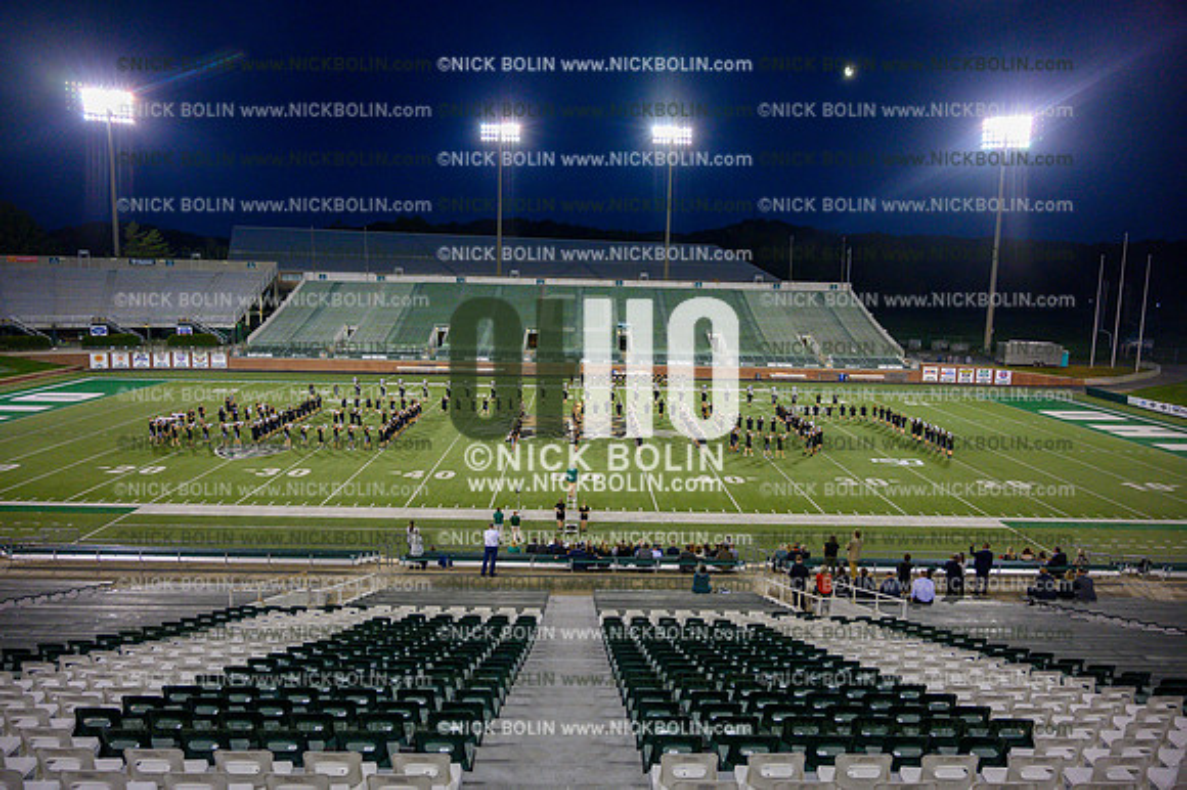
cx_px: 594
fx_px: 791
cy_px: 395
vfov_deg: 53.1
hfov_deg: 73.8
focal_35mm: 24
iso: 4000
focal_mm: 24
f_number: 4
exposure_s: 1/1000
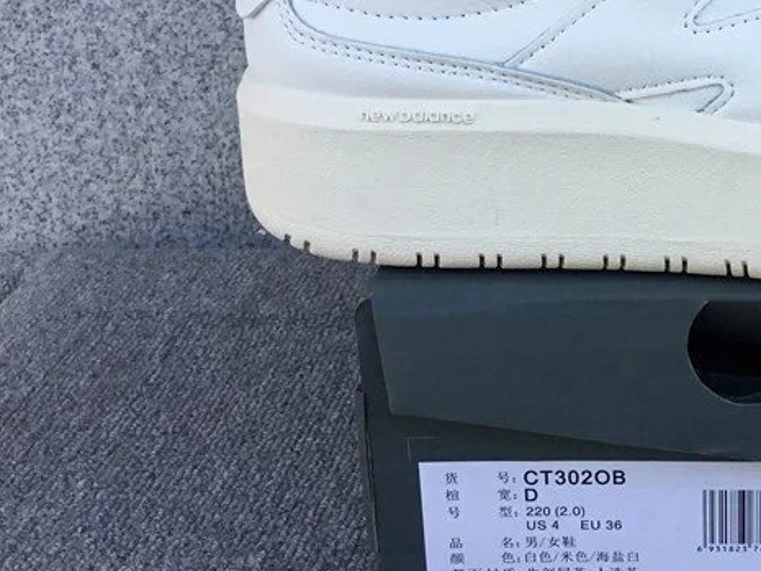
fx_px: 1319
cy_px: 197
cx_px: 718
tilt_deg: -20.0
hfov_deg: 30.4
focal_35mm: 60
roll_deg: -0.5
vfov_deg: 24.3
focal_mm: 3.3
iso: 25
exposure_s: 1/306
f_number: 2.4
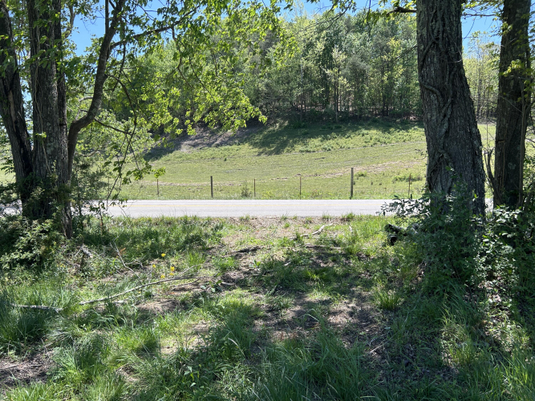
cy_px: 200
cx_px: 268
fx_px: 402
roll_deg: +0.7
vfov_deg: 53.0
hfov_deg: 67.3
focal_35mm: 26
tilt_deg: -5.6
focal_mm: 5.7
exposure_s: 1/1147
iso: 50
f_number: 1.5
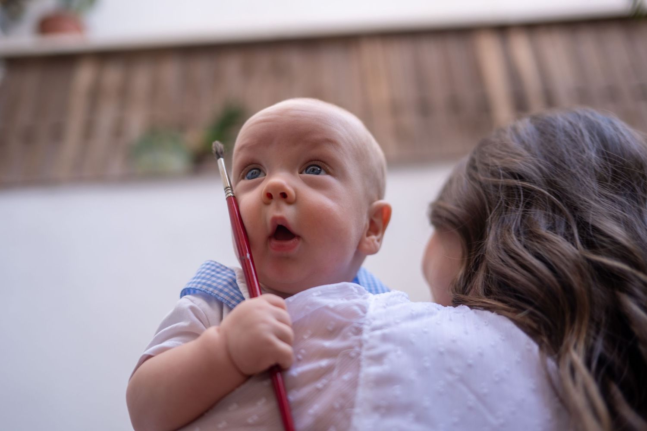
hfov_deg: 48.5
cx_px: 324
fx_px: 718
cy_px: 216
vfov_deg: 33.4
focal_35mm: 40
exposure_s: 1/200
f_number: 2
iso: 160
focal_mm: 40
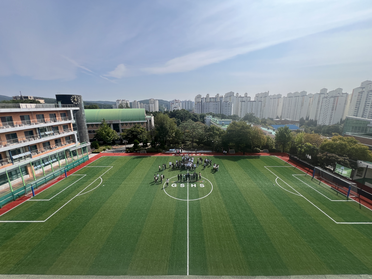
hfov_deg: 106.2
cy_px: 140
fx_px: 140
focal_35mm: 13
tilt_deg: -13.6
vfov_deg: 89.9
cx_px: 186
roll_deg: +0.7
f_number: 1.8
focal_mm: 1.57
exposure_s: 1/1393
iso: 32
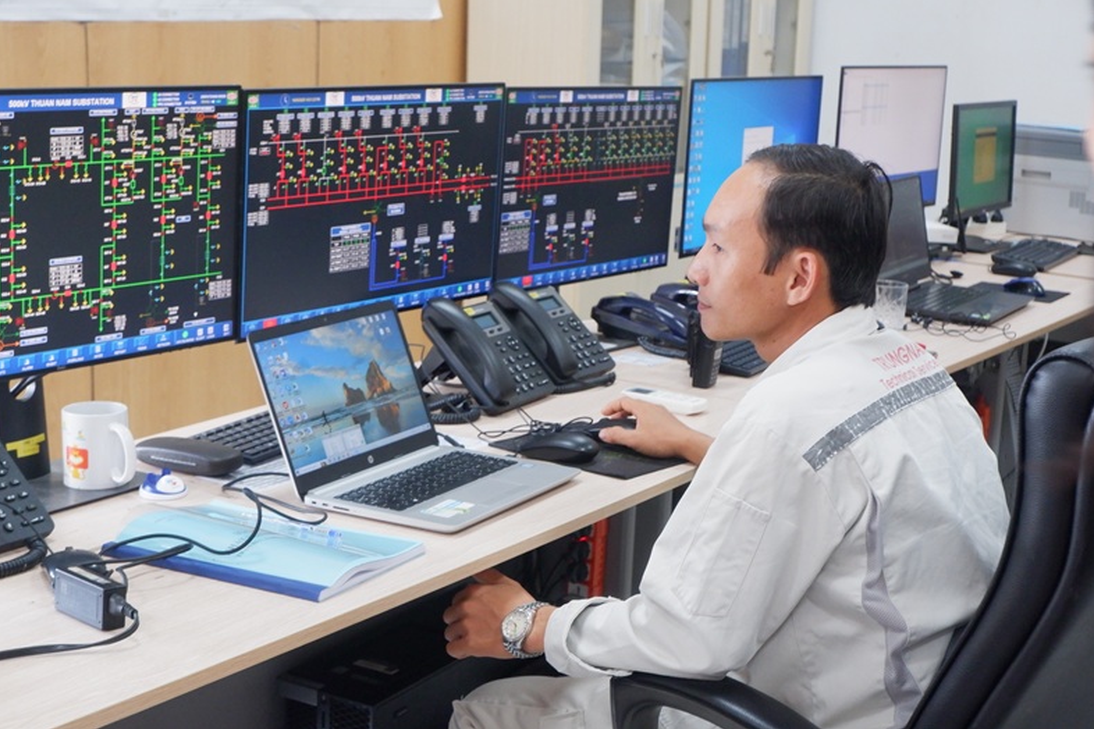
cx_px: 544
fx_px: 1732
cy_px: 359
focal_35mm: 57
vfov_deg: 23.8
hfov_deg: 35.1
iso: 3200
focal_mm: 37.4
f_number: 5.2
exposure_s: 1/75
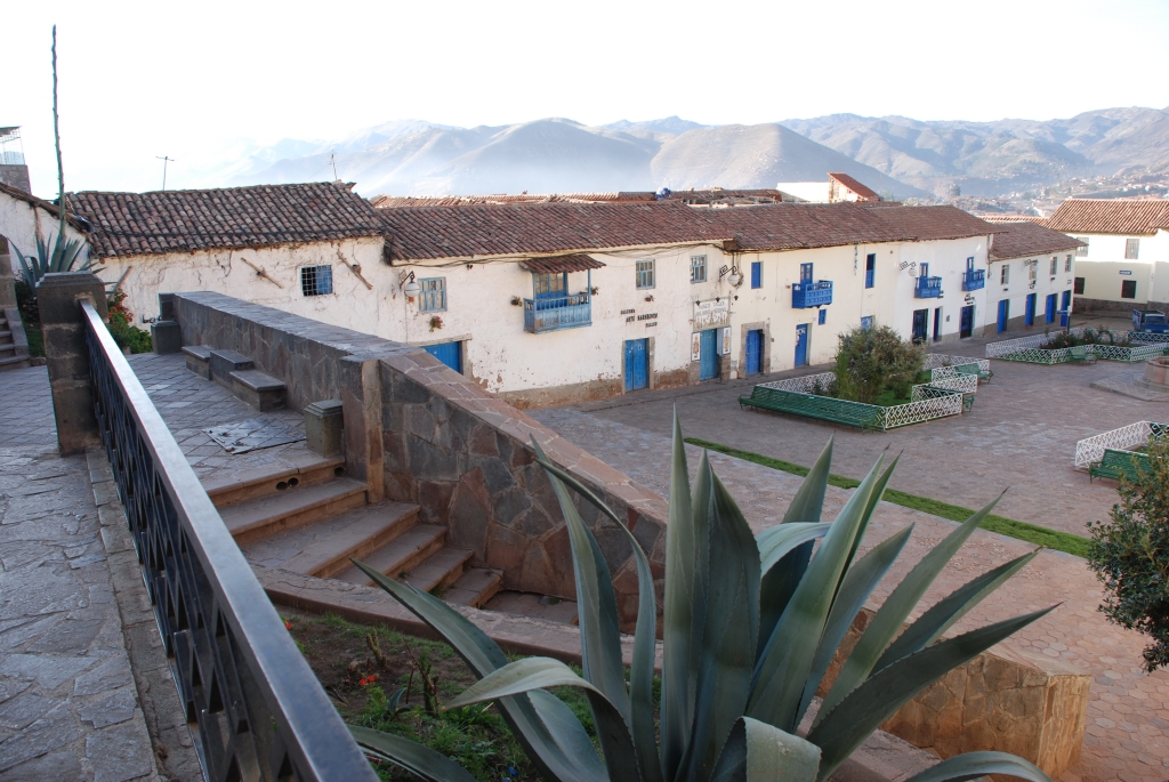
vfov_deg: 48.0
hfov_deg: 67.3
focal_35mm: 27
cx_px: 584
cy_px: 391
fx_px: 878
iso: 140
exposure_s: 1/125
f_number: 5.6
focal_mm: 18
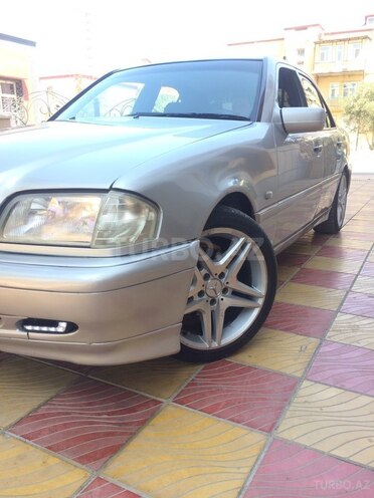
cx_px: 187
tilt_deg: -14.4
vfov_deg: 61.7
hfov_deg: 48.2
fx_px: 418
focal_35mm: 29
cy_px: 249
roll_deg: +1.0
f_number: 2.2
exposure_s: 1/252
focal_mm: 4.15
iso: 32
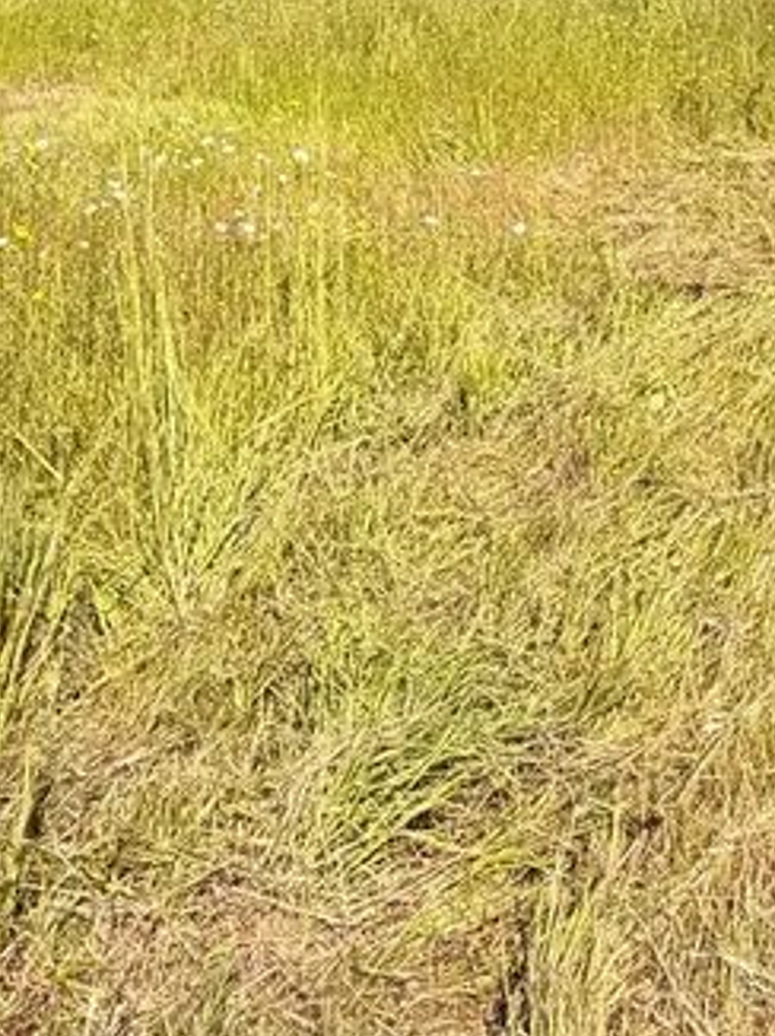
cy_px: -159
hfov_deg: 32.6
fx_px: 1315
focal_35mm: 44
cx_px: 505
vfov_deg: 35.4
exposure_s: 1/770
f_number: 2.2
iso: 32
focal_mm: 2.22
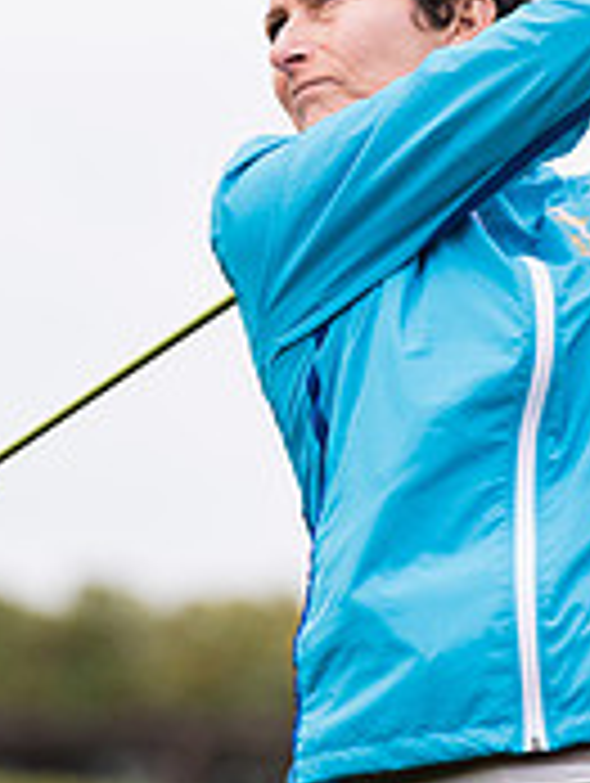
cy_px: 184
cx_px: 392
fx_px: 11244
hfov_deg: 3.0
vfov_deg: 4.0
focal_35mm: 496
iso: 400
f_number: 4
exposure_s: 1/1000
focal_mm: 200
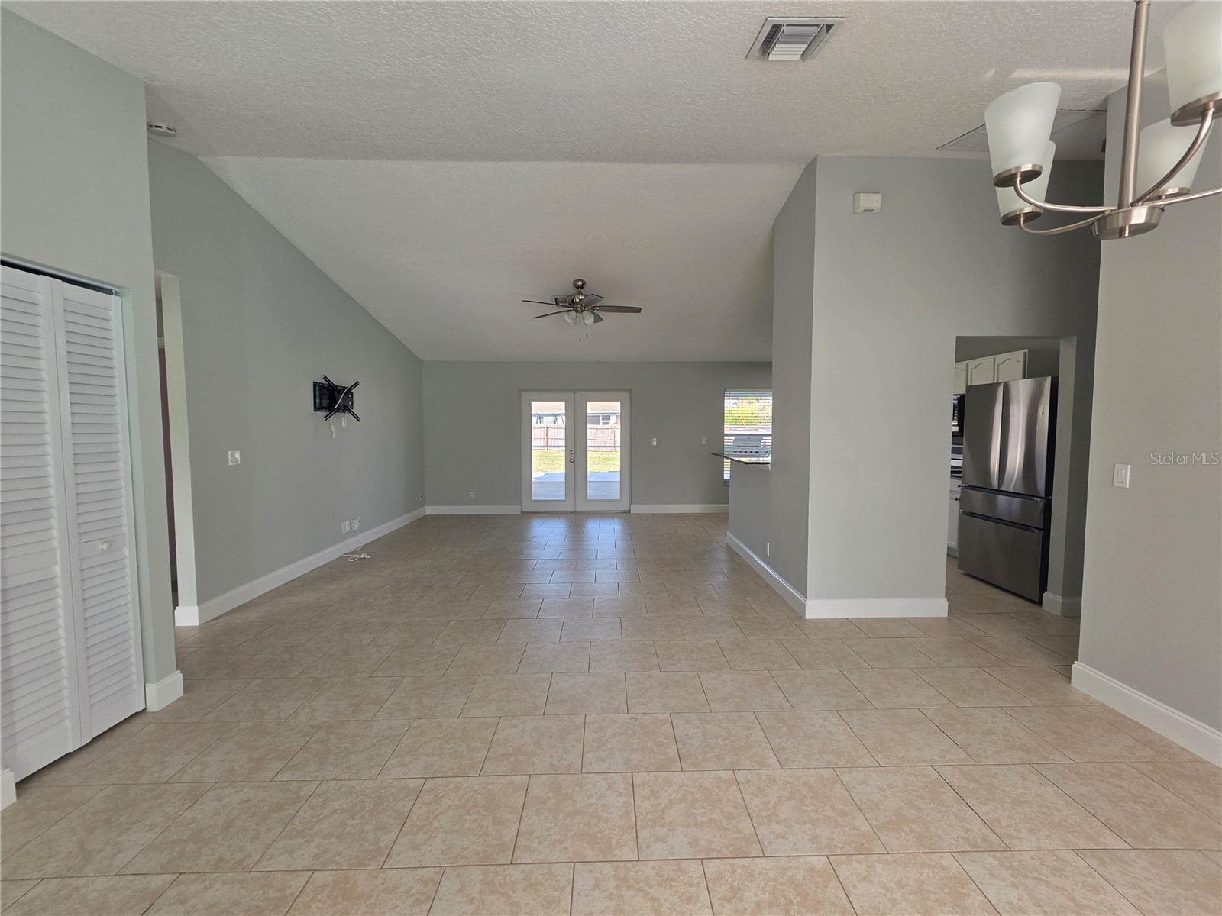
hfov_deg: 106.2
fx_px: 459
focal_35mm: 13
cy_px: 458
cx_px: 611
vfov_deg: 89.9
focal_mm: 2.2
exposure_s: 1/359
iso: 160
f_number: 1.9
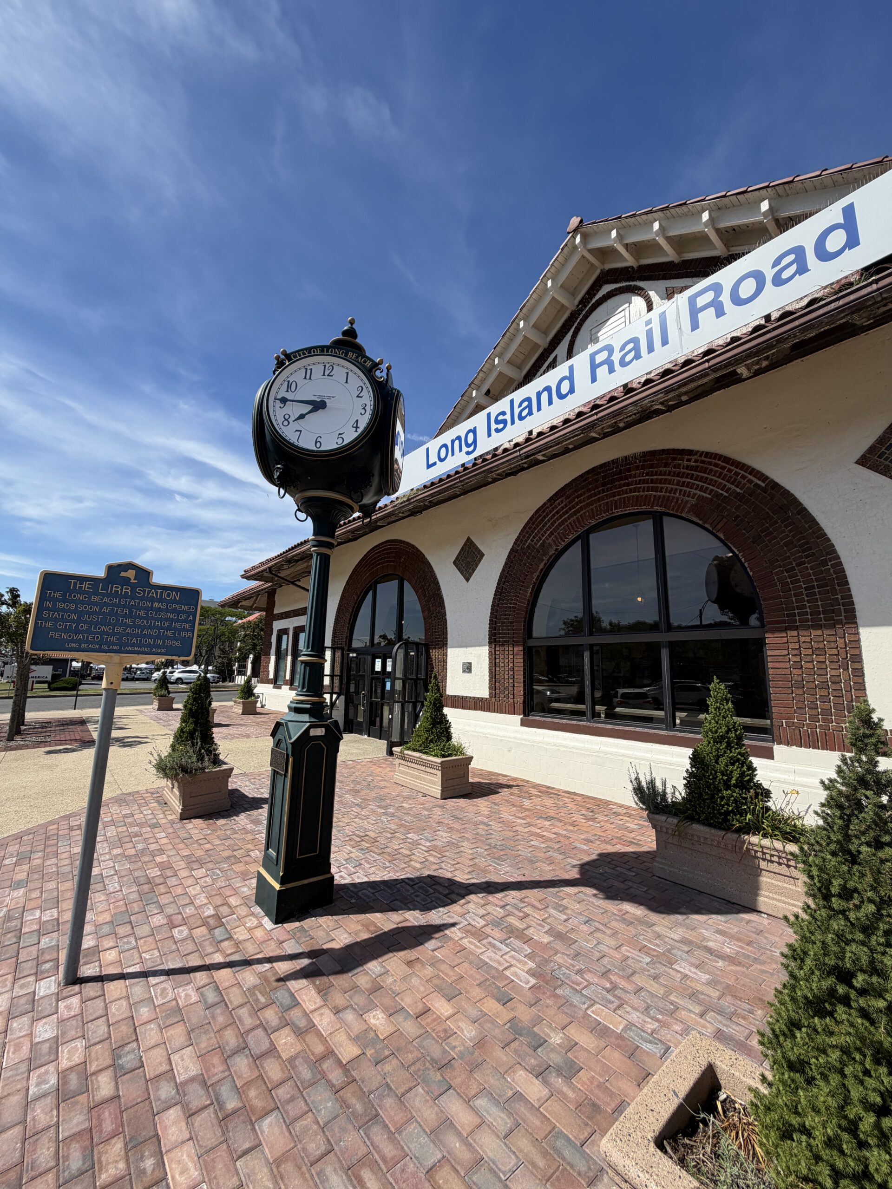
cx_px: 446
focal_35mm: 14
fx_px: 481
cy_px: 594
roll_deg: -1.4
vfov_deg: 102.1
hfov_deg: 85.7
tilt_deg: +11.3
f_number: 2.2
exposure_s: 1/1017
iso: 20
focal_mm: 2.22
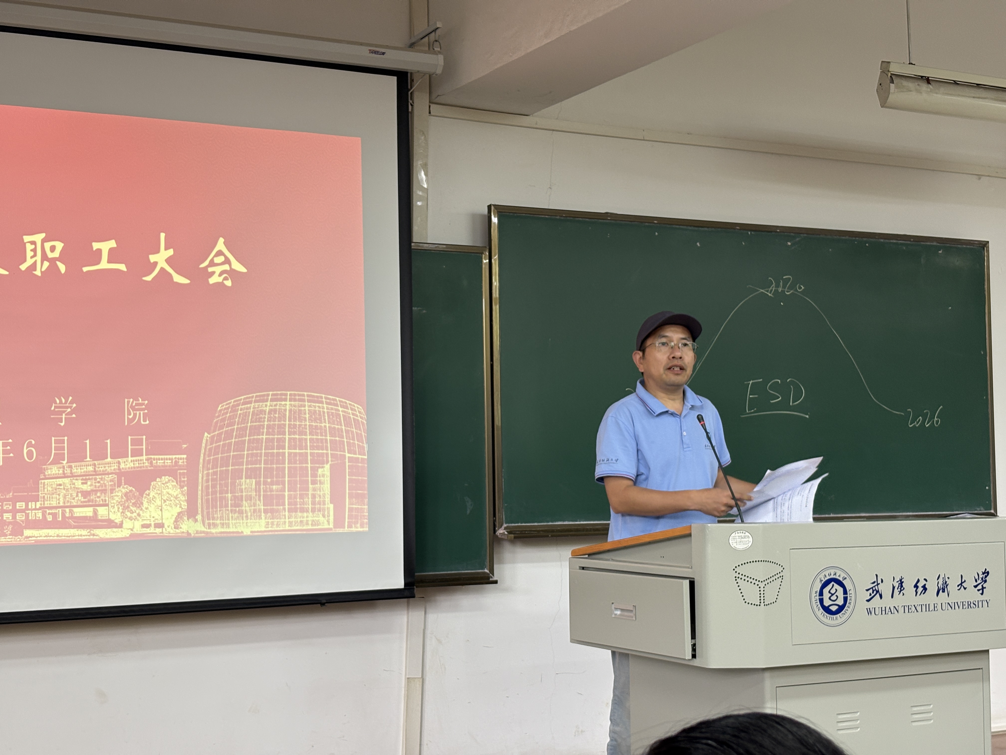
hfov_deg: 36.8
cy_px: 378
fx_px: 1511
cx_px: 503
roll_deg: +1.5
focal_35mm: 52
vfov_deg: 28.0
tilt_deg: +3.3
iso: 50
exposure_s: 1/50
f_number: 1.6
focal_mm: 5.96
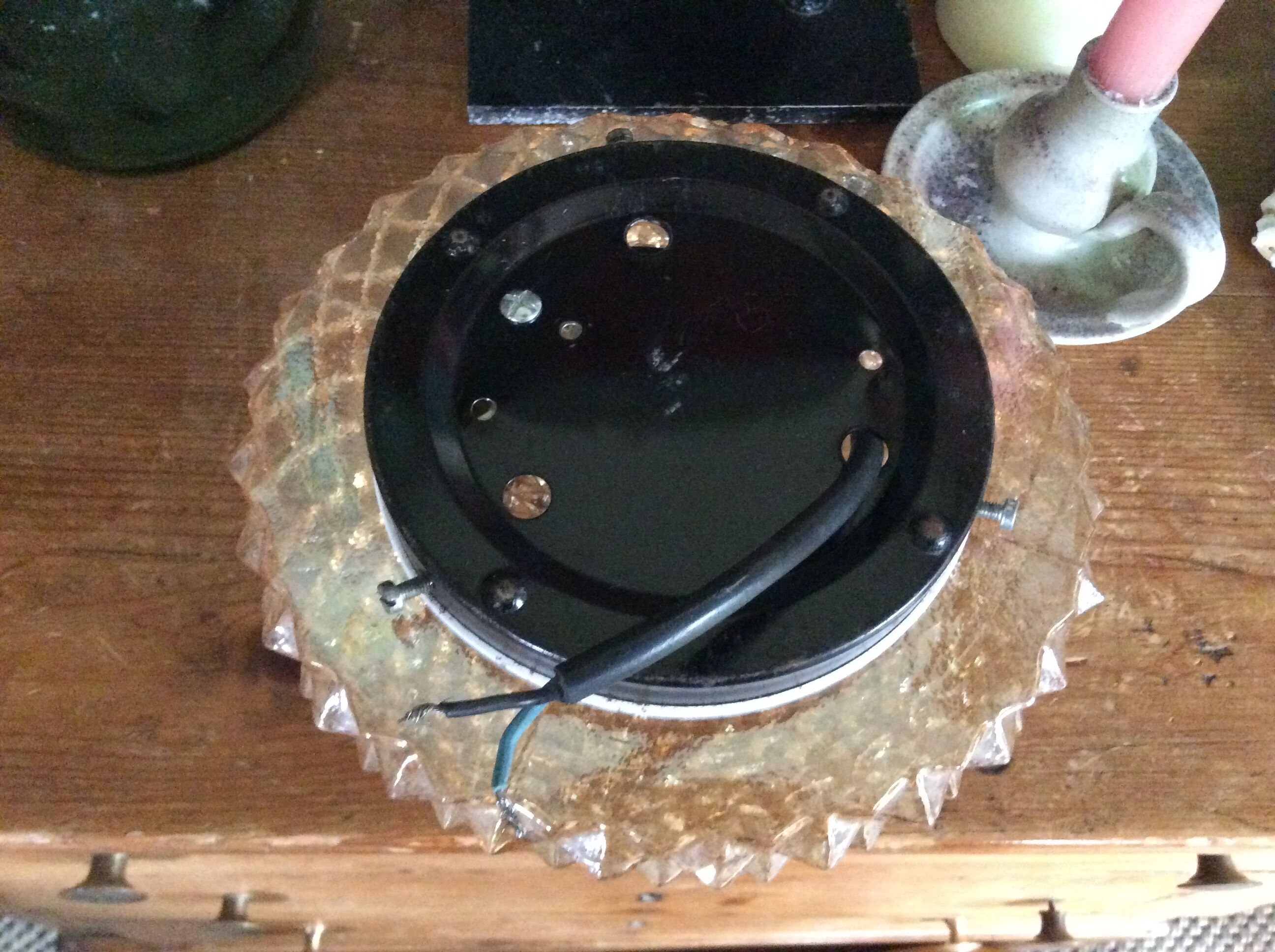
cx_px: 638
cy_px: 476
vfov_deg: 44.1
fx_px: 1177
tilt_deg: -65.7
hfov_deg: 56.9
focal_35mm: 32
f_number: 2.4
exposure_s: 1/17
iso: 640
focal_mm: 3.3
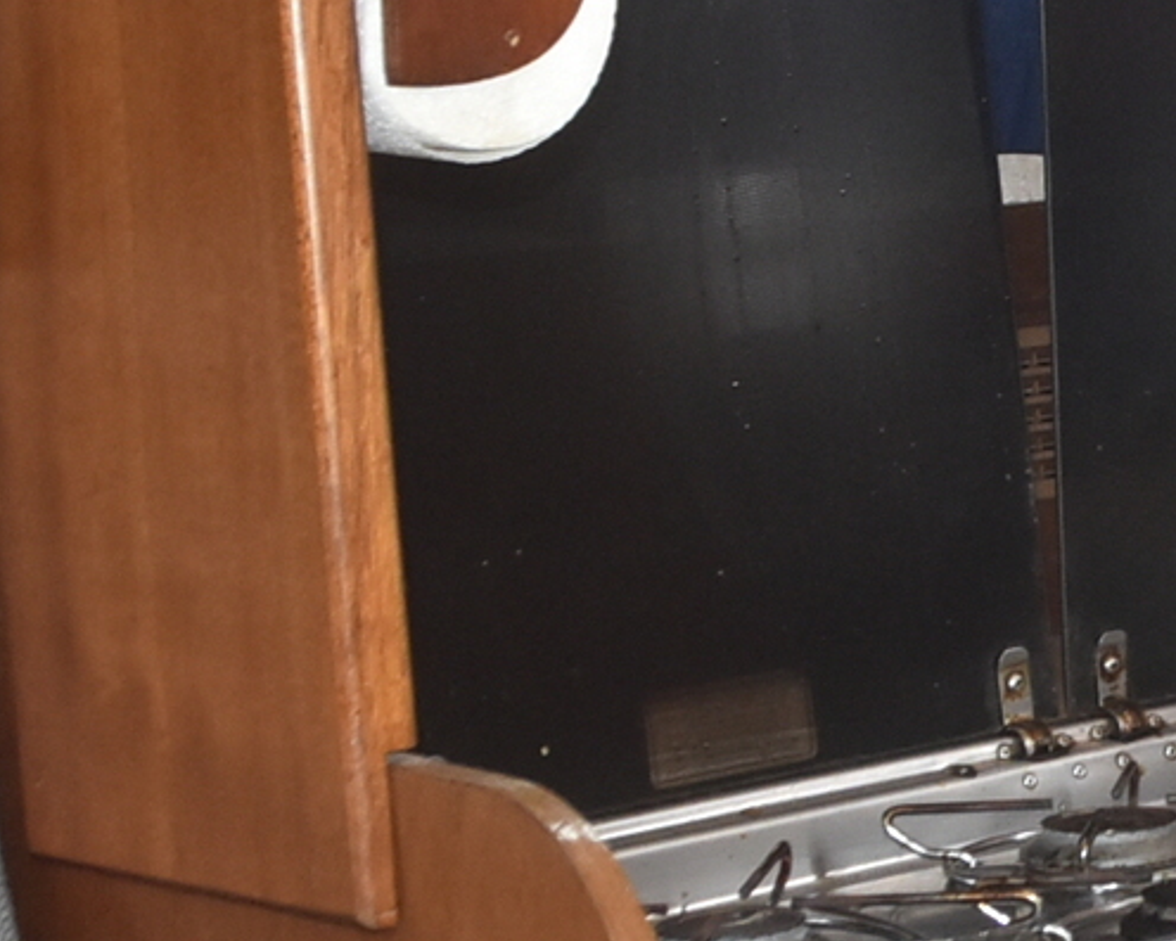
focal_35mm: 142
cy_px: 210
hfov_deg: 12.9
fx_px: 4943
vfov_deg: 10.8
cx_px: 1759
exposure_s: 1/100
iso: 800
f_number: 5
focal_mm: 20
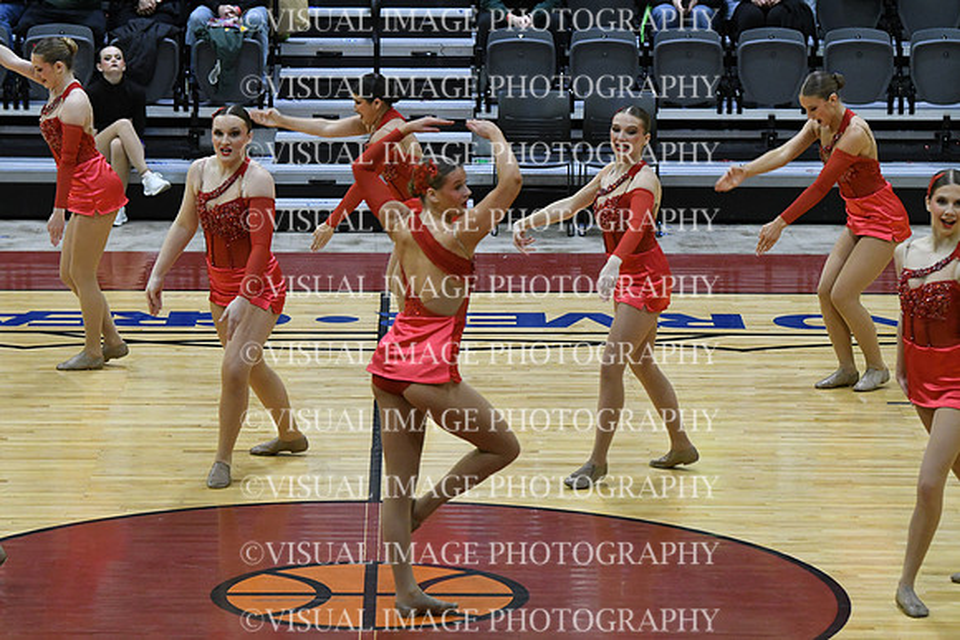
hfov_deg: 11.8
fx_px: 4641
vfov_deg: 7.9
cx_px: 480
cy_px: 320
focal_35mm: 174
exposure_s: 1/500
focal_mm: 116
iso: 5000
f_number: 4
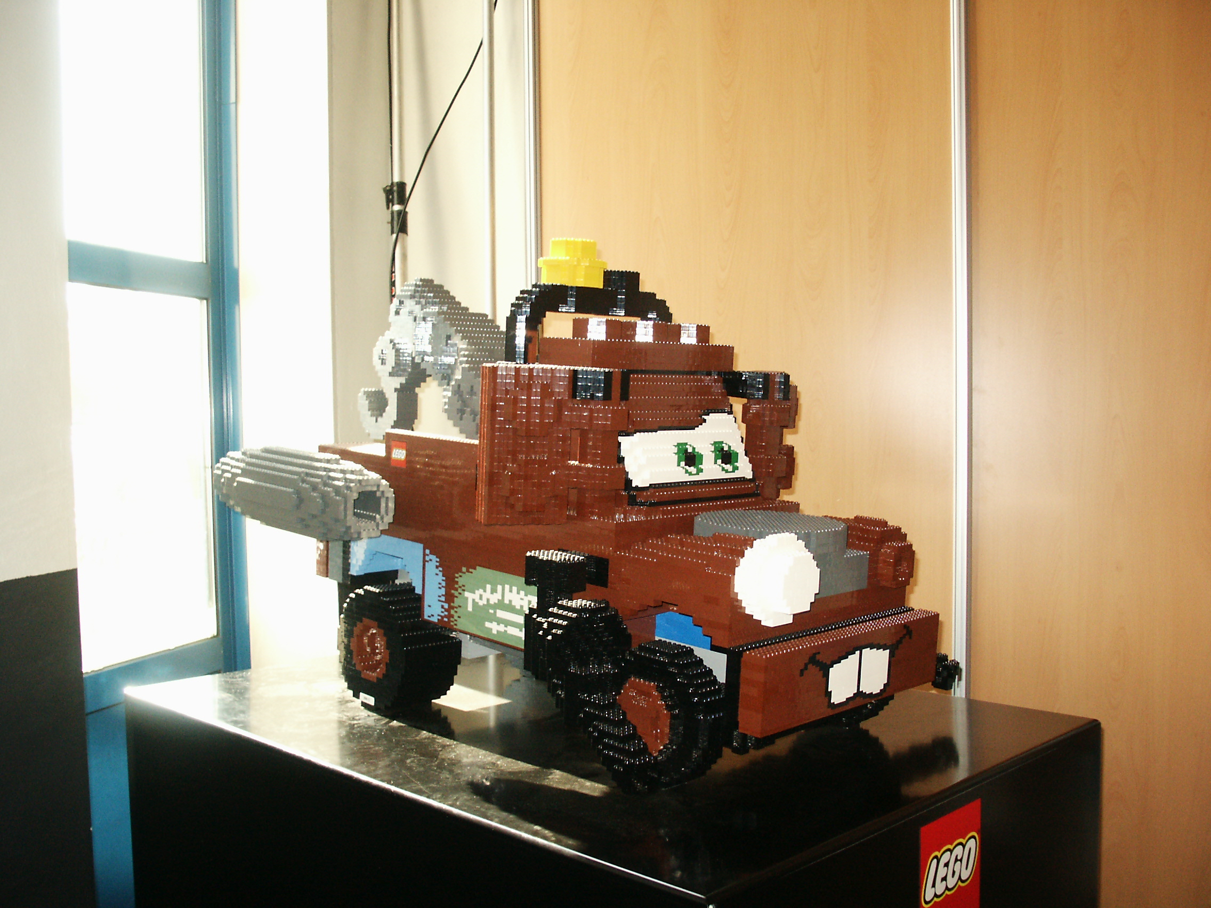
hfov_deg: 52.6
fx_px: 1224
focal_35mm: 35
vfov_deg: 40.7
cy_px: 454
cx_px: 606
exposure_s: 1/45
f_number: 3
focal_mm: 7.21
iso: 200
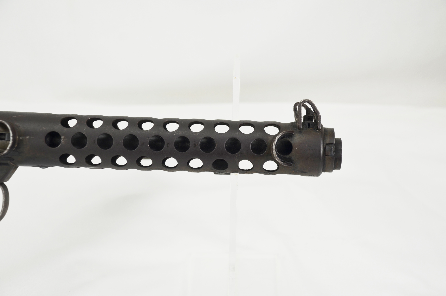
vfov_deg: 18.1
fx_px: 927
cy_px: 148
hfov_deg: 27.0
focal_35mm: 75
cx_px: 223
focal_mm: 50
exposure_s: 1/125
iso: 250
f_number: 5.6
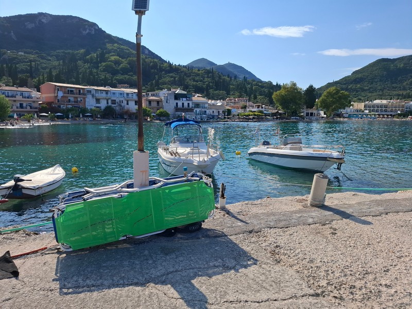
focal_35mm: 23
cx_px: 206
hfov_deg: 73.9
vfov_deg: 58.9
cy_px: 154
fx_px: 274
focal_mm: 5.54
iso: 50
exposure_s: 1/3472
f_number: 1.8
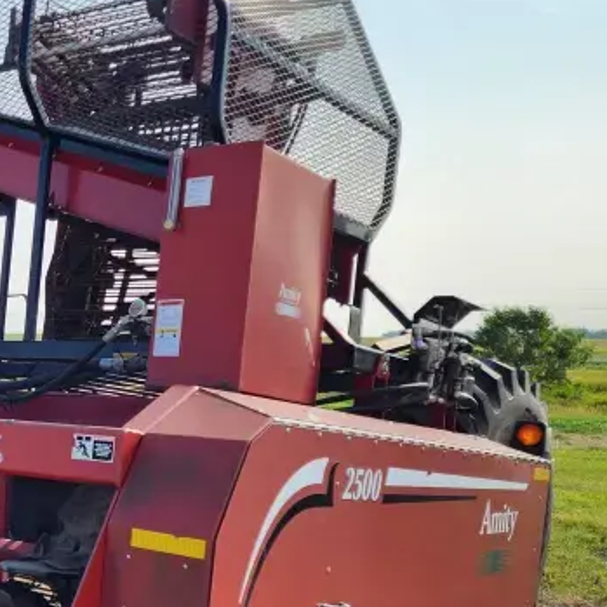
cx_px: -117
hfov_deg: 27.1
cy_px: 419
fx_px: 1111
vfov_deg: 30.3
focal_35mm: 56
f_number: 1.8
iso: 12
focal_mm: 6.4
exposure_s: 1/984
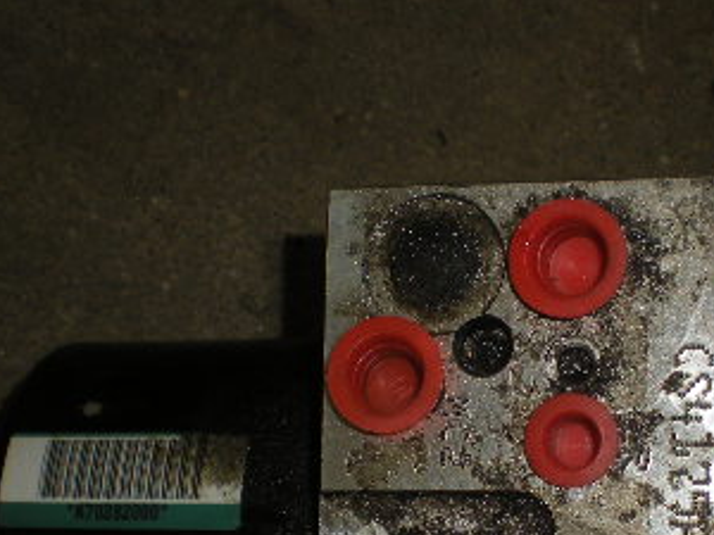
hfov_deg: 23.9
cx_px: 521
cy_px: 466
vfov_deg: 18.0
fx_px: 1671
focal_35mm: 81
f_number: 4.6
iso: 64
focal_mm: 6.3
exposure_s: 1/60
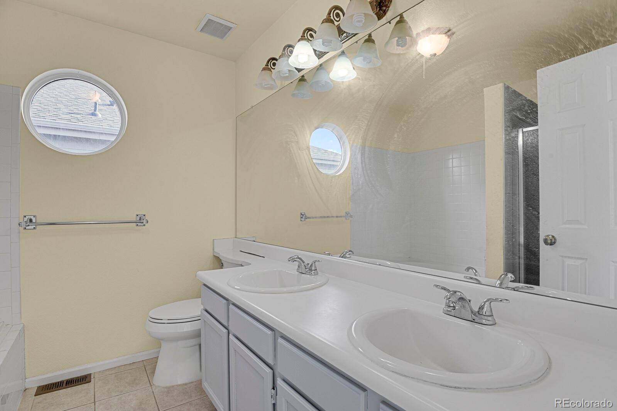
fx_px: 291
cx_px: 308
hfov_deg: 93.3
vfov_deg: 70.4
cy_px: 206
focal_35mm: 17
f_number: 8
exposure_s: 1/1.25
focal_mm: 17
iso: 250
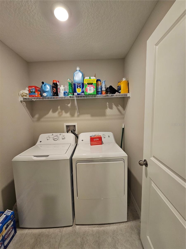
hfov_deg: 89.9
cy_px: 124
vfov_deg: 106.2
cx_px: 93
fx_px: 93
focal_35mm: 13
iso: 200
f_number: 2.2
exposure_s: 1/60
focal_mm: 2.2
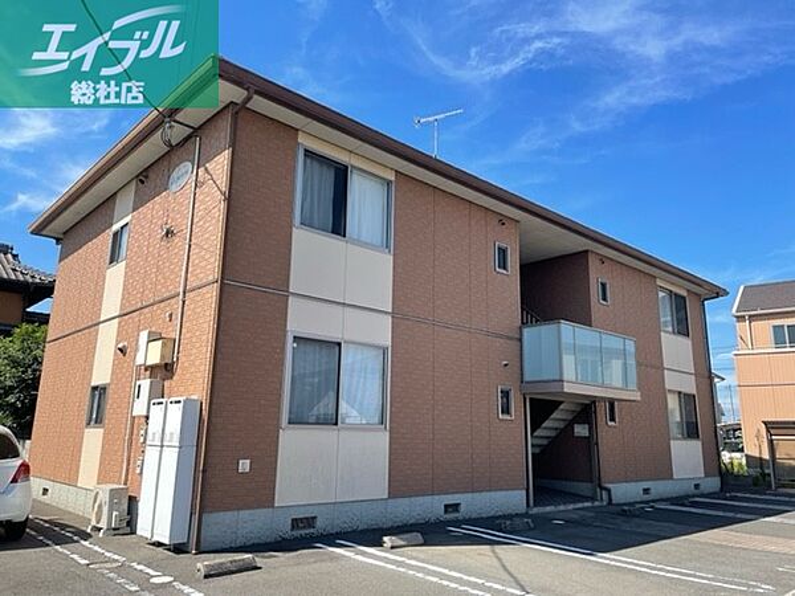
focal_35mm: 26
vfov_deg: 53.1
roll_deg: -0.7
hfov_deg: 67.3
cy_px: 298
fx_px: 597
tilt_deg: +12.8
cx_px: 398
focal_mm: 4.2
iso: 32
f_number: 1.6
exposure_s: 1/1949
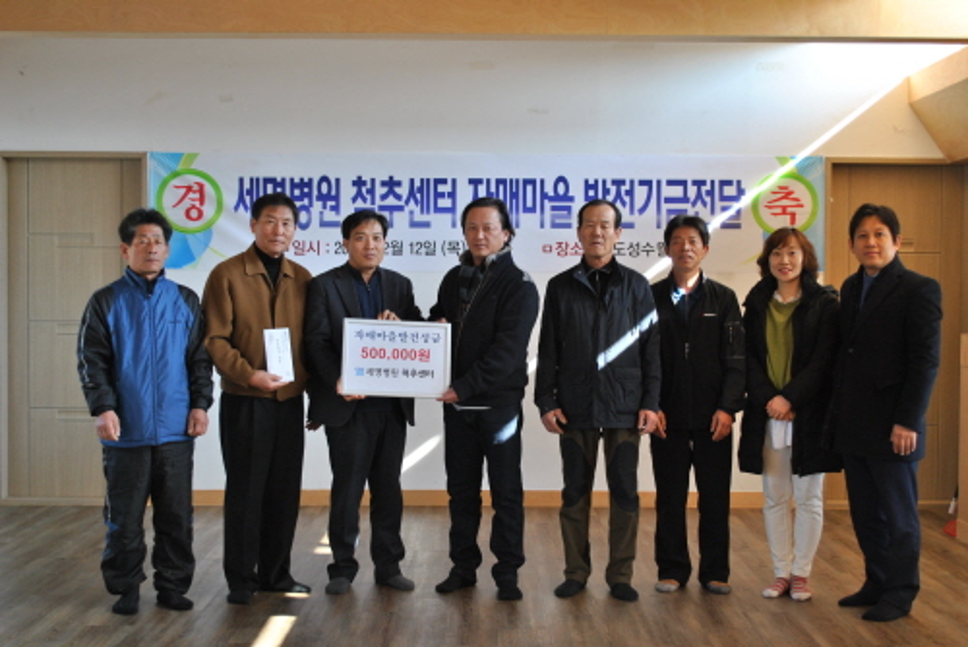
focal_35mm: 48
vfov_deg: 28.1
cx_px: 484
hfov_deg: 41.1
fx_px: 1291
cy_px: 324
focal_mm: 32
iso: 200
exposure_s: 1/30
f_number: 4.8
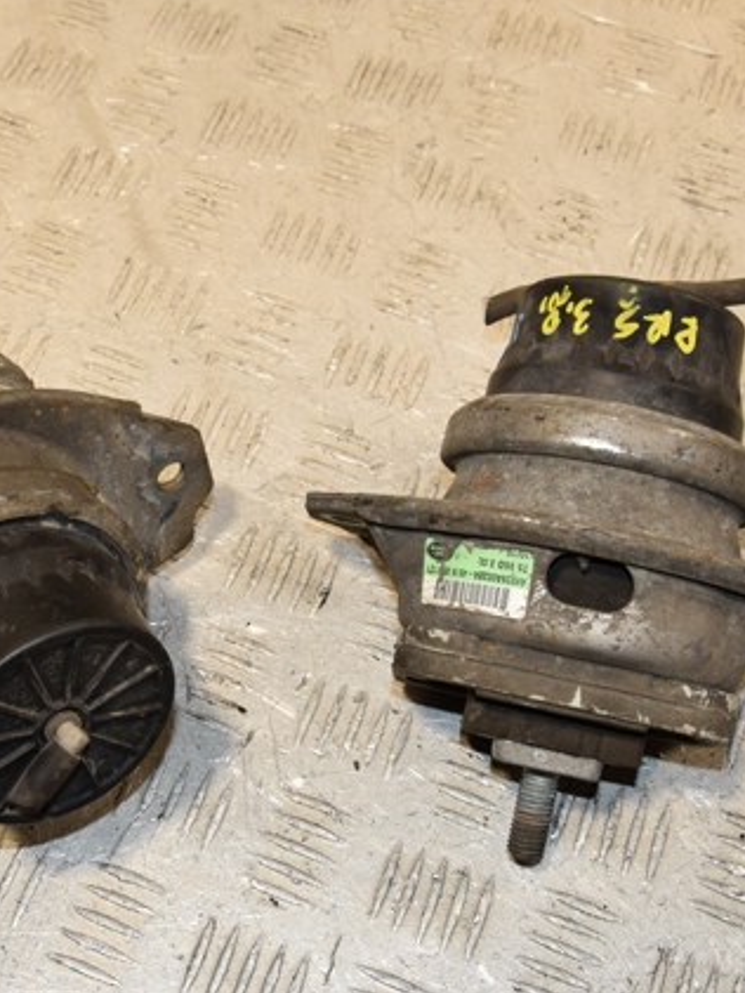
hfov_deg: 25.6
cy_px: 495
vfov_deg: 33.8
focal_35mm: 57
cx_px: 257
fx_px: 1635
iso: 800
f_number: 8
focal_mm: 26
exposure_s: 1/200
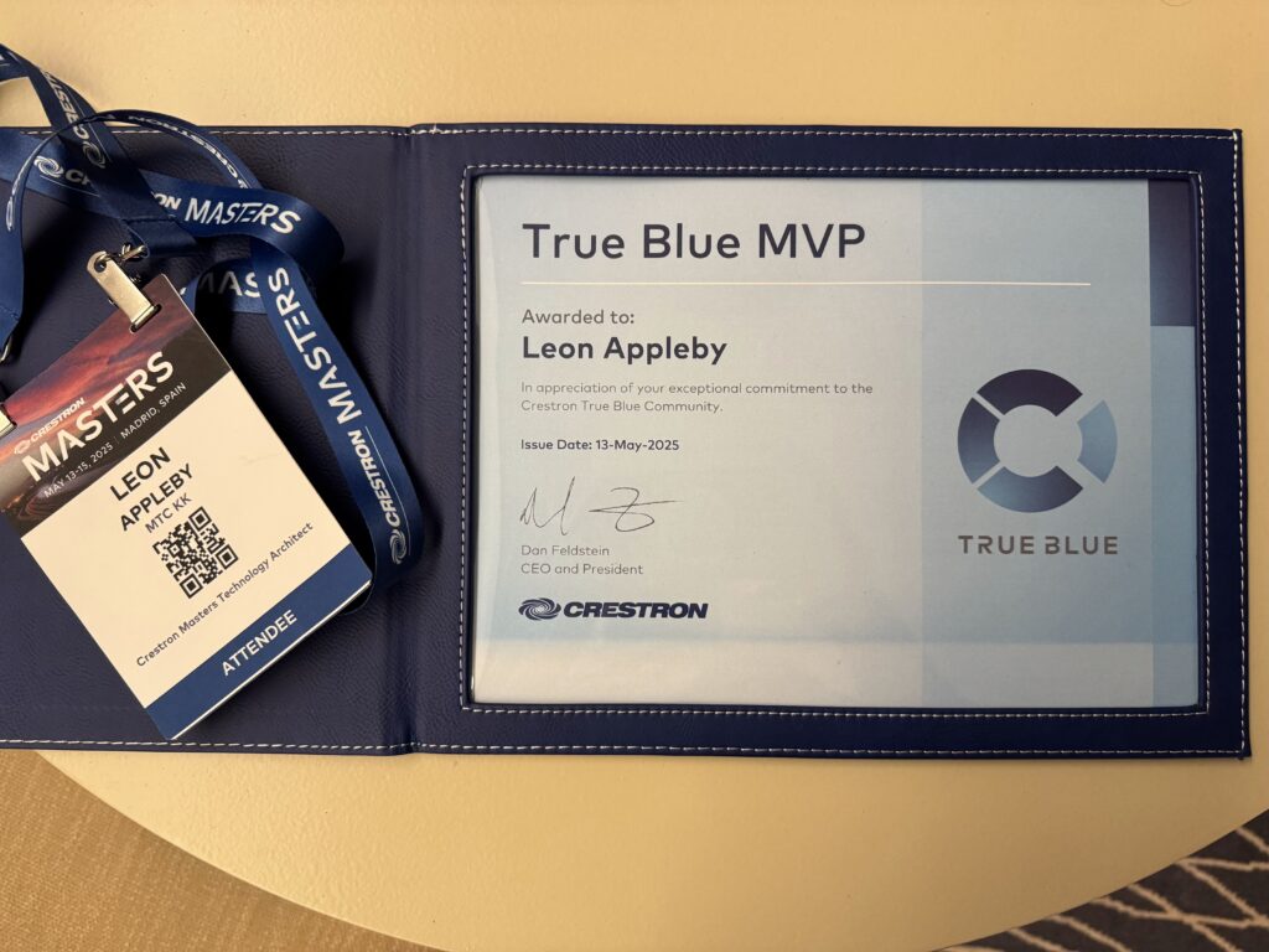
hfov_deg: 71.6
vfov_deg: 56.8
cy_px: 476
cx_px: 634
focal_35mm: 24
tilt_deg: -87.6
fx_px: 880
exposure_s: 1/50
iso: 320
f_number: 1.78
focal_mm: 6.76
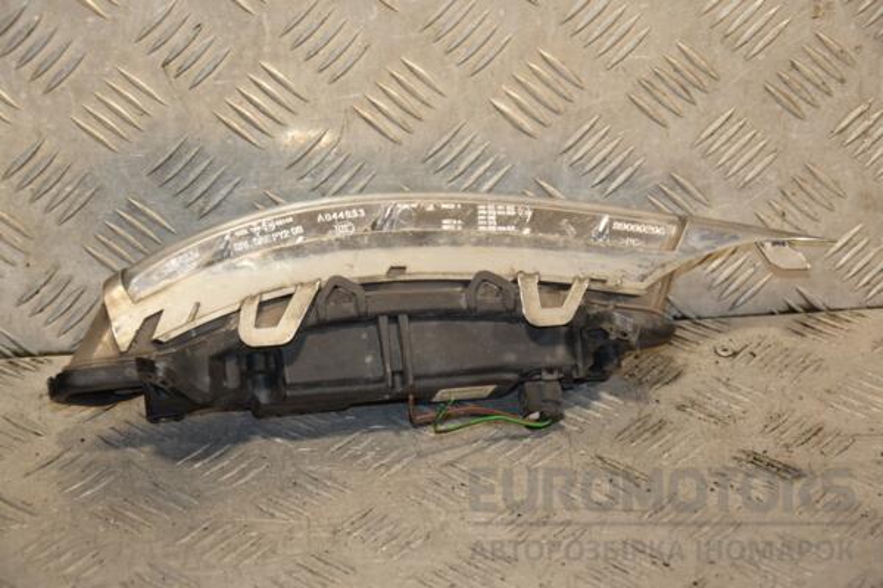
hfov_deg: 19.5
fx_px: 2575
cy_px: 294
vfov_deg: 13.0
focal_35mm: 105
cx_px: 442
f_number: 5.6
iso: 800
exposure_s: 1/200
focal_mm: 70
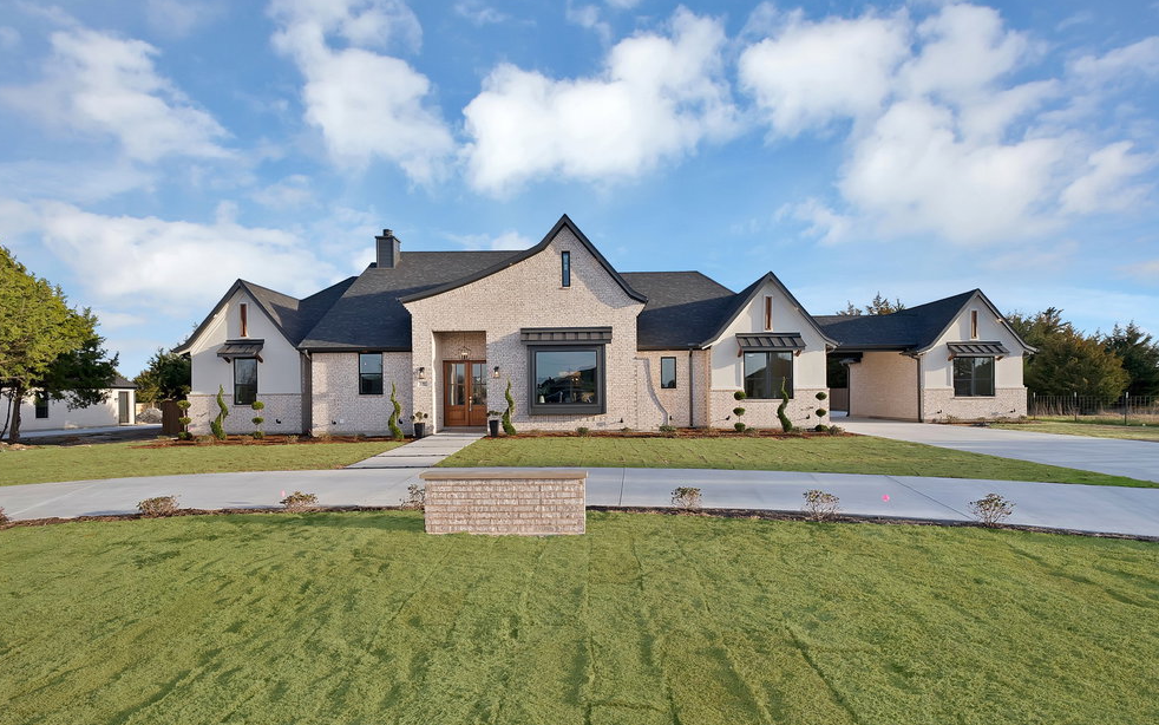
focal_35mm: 17
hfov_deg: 94.4
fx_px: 537
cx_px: 575
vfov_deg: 67.8
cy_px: 400
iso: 640
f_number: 9
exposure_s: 1/160
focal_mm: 16
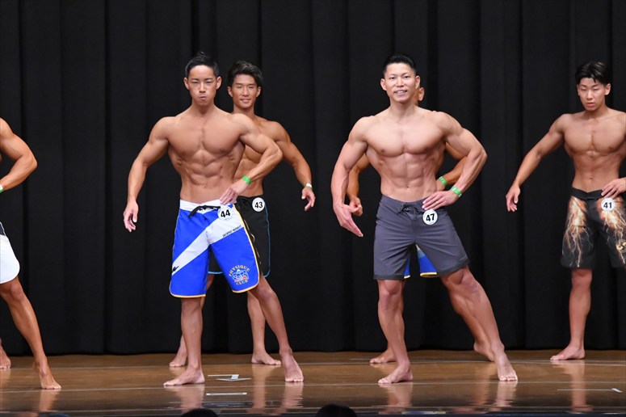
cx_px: 313
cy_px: 208
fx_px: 3772
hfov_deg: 9.5
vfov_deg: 6.3
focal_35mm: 217
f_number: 5.6
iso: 8000
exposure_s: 1/400
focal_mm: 145
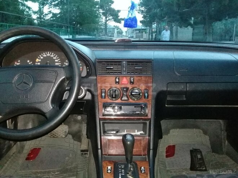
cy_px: 89
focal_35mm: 31
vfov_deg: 45.4
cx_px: 119
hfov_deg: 58.4
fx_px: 213
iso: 640
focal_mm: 3.3
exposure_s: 1/15
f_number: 2.2
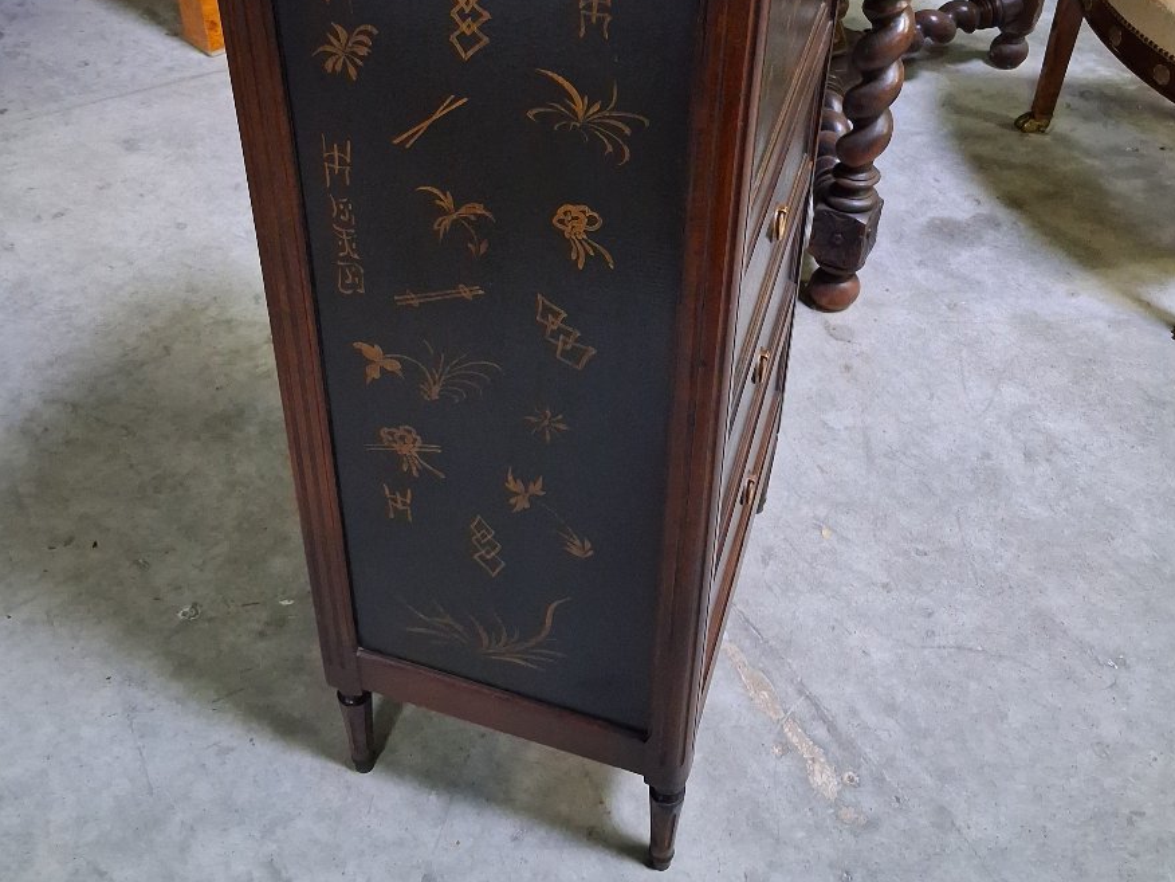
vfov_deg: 37.2
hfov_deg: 50.1
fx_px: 1256
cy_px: 164
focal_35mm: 37
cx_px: 581
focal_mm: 4
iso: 1000
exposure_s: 1/20
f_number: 1.8
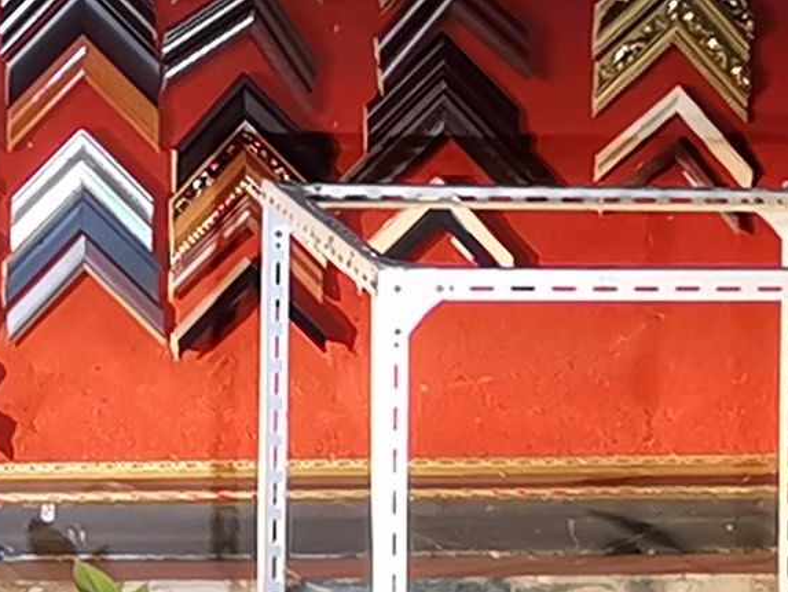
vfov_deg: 6.6
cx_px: -363
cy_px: -442
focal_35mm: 219
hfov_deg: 8.8
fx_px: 4986
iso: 200
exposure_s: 1/50
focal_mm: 5.58
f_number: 1.8
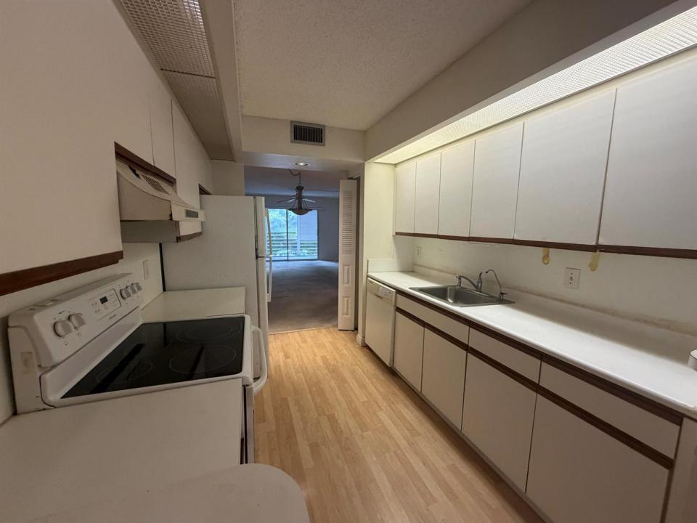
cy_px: 262
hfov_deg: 102.1
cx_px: 348
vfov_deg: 85.7
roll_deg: +0.4
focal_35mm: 14
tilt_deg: -8.5
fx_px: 282
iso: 320
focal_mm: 2.22
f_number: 2.2
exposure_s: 1/121
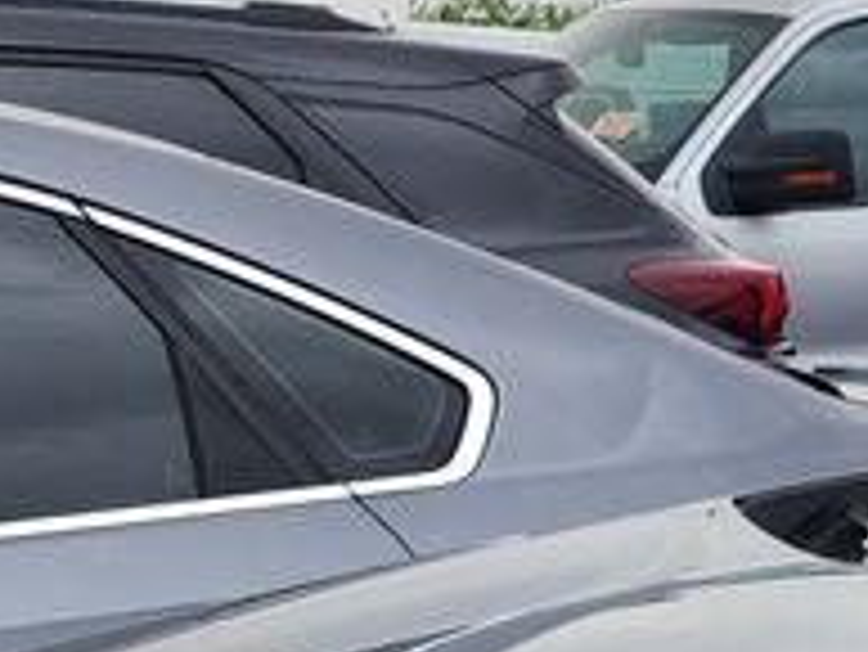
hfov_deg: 14.0
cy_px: 1286
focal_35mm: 122
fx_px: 3061
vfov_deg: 11.1
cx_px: 1637
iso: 50
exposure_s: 1/198
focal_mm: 6.4
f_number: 1.8
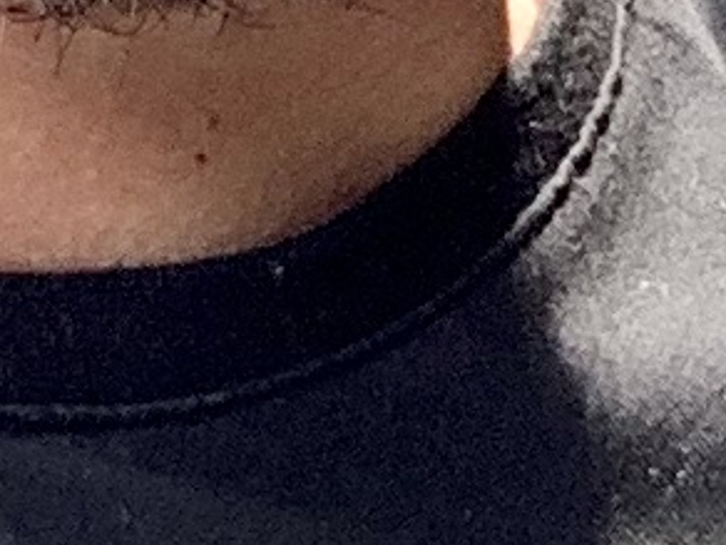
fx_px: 7089
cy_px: -2056
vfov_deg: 4.0
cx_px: 1360
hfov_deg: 5.7
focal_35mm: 338
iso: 16
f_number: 2.2
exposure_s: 1/179
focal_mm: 2.87
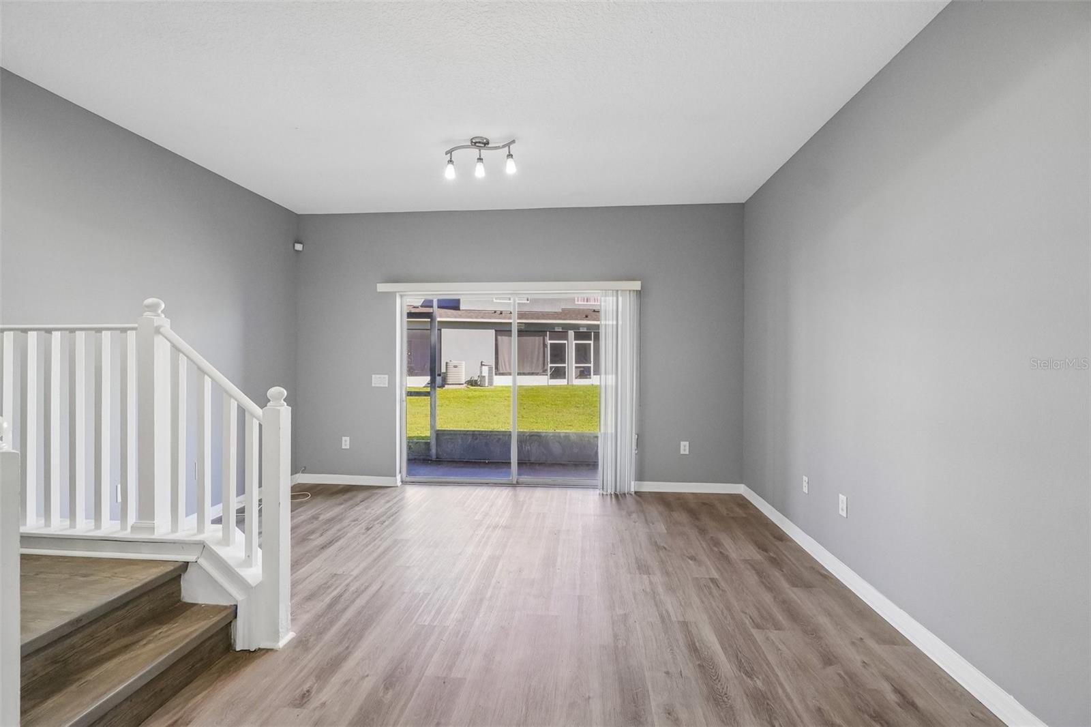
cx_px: 546
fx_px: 454
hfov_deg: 100.4
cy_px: 364
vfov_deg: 77.3
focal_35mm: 15
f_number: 8
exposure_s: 1/30
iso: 320
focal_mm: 10
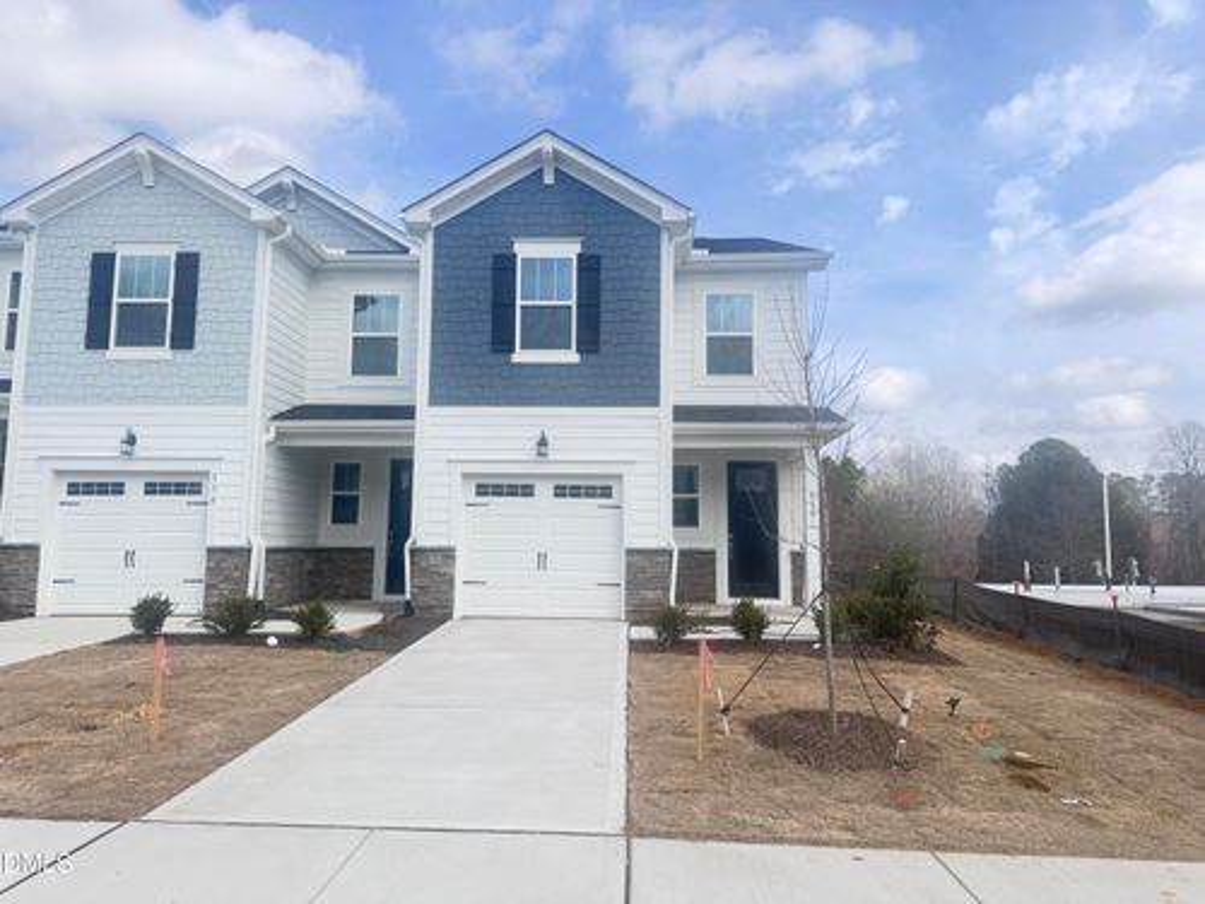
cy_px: 452
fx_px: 835
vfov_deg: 56.8
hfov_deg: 71.6
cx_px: 602
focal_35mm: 24
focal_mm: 6.76
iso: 80
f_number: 1.78
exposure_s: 1/3247
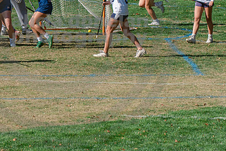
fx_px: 2211
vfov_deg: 3.9
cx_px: 64
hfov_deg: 5.8
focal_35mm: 352
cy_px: -6
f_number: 7.1
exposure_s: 1/800
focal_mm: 122
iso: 250
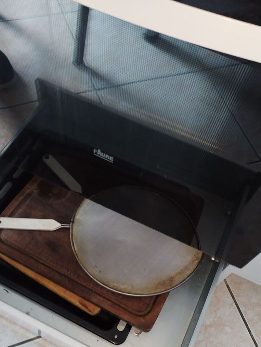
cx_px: 131
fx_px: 382
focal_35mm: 38
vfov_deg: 48.3
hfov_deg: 37.7
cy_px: 227
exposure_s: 1/20
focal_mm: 4.75
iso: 1149
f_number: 1.8
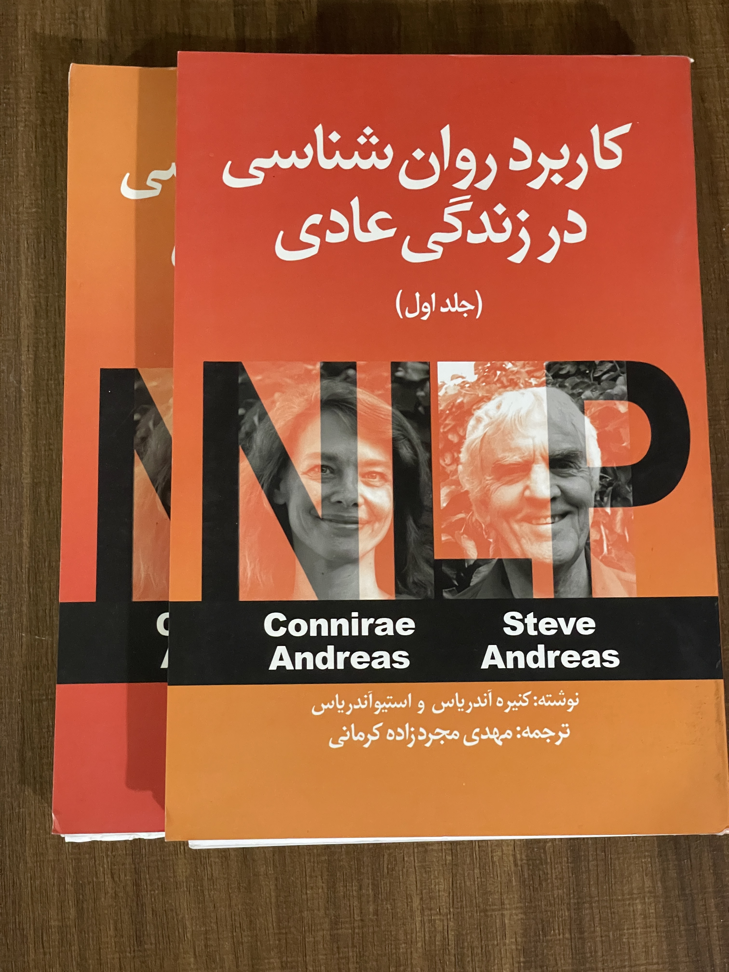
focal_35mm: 52
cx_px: 364
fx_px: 1460
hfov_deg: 28.0
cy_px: 486
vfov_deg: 36.8
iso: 800
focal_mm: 6
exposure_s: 1/43
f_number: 2
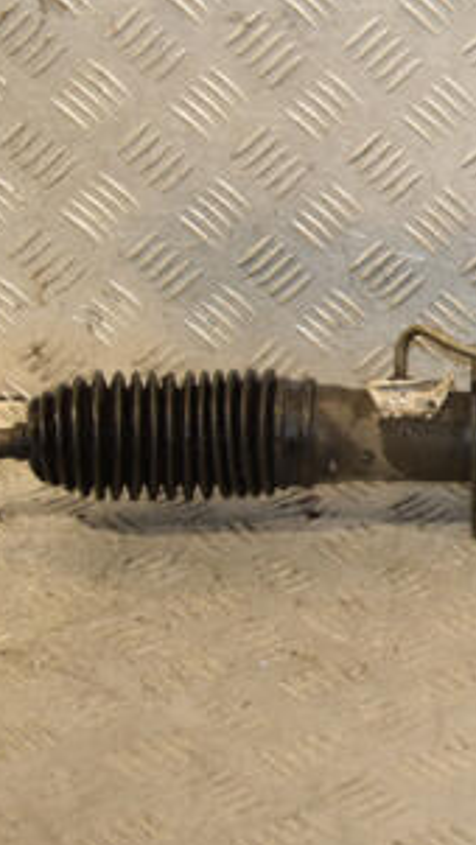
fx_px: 2243
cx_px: 711
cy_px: 369
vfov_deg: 21.3
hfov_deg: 11.6
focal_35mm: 100
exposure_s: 1/200
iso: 800
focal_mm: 32
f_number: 6.3
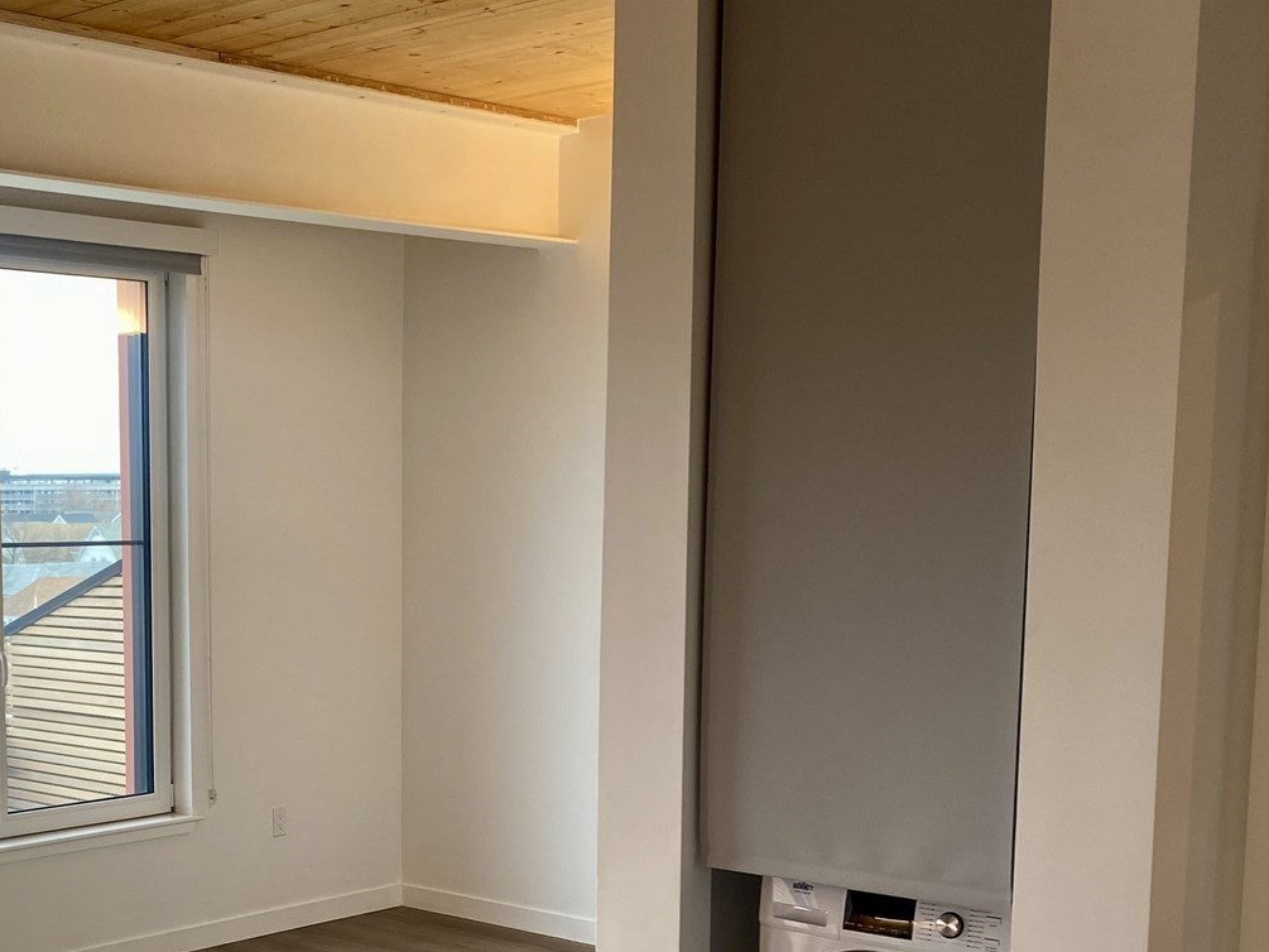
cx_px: 217
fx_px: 1943
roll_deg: +0.1
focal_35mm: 53
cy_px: 722
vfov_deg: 27.1
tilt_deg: -8.8
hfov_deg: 34.8
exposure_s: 1/120
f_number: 1.8
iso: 40
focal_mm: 4.25
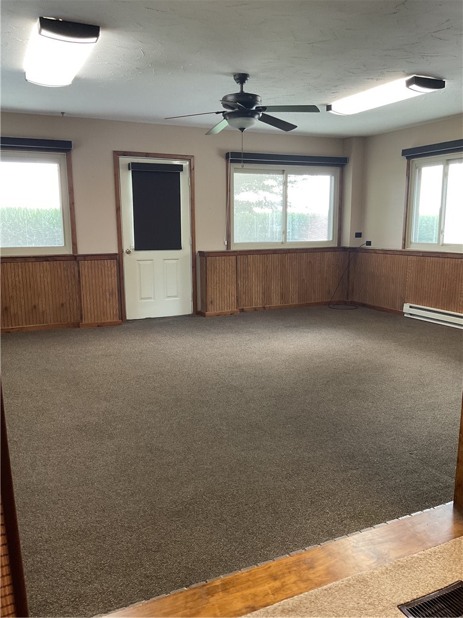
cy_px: 309
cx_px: 232
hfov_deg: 48.2
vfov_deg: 61.7
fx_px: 517
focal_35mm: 29
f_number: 1.8
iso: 125
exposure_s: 1/60
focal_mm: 3
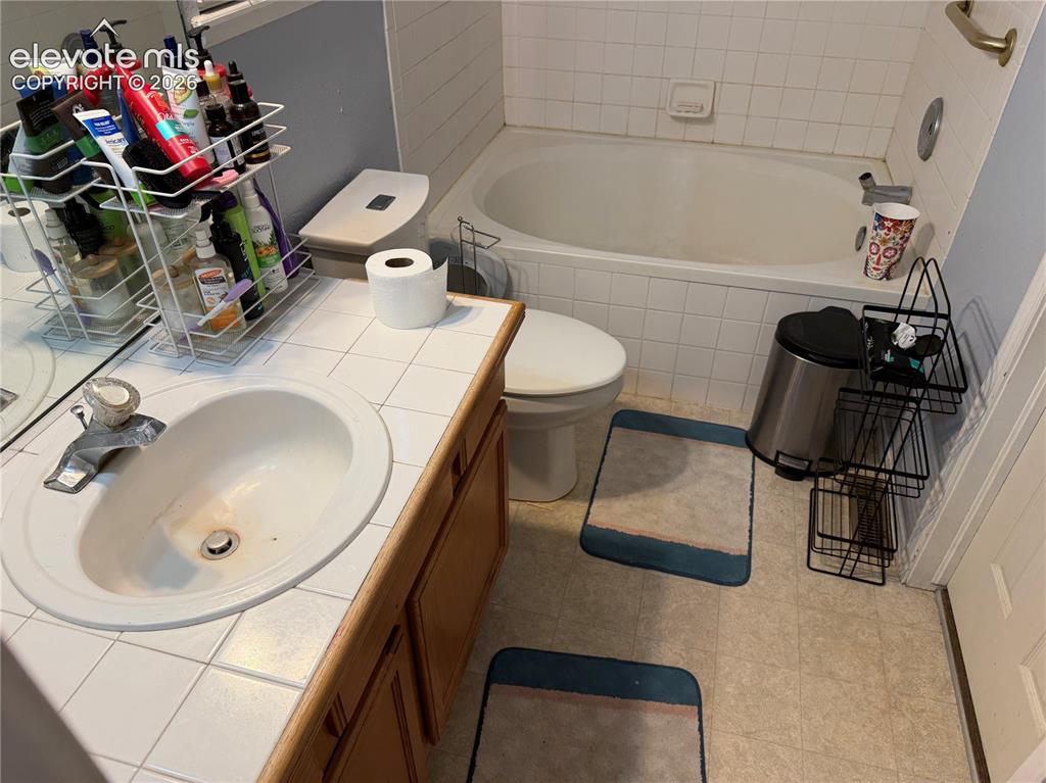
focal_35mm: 24
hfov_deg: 71.6
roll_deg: -0.5
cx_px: 523
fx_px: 725
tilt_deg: -37.1
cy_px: 392
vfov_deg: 56.8
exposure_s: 1/120
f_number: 1.78
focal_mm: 6.76
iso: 125
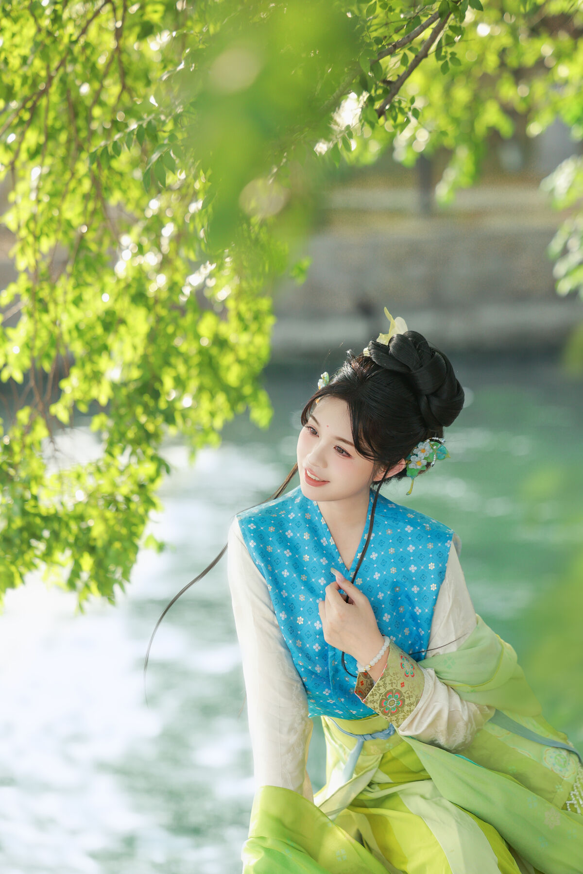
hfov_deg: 11.1
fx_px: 3012
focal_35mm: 124
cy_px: 437
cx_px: 292
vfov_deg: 16.5
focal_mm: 124
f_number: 2.8
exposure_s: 1/250
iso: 250
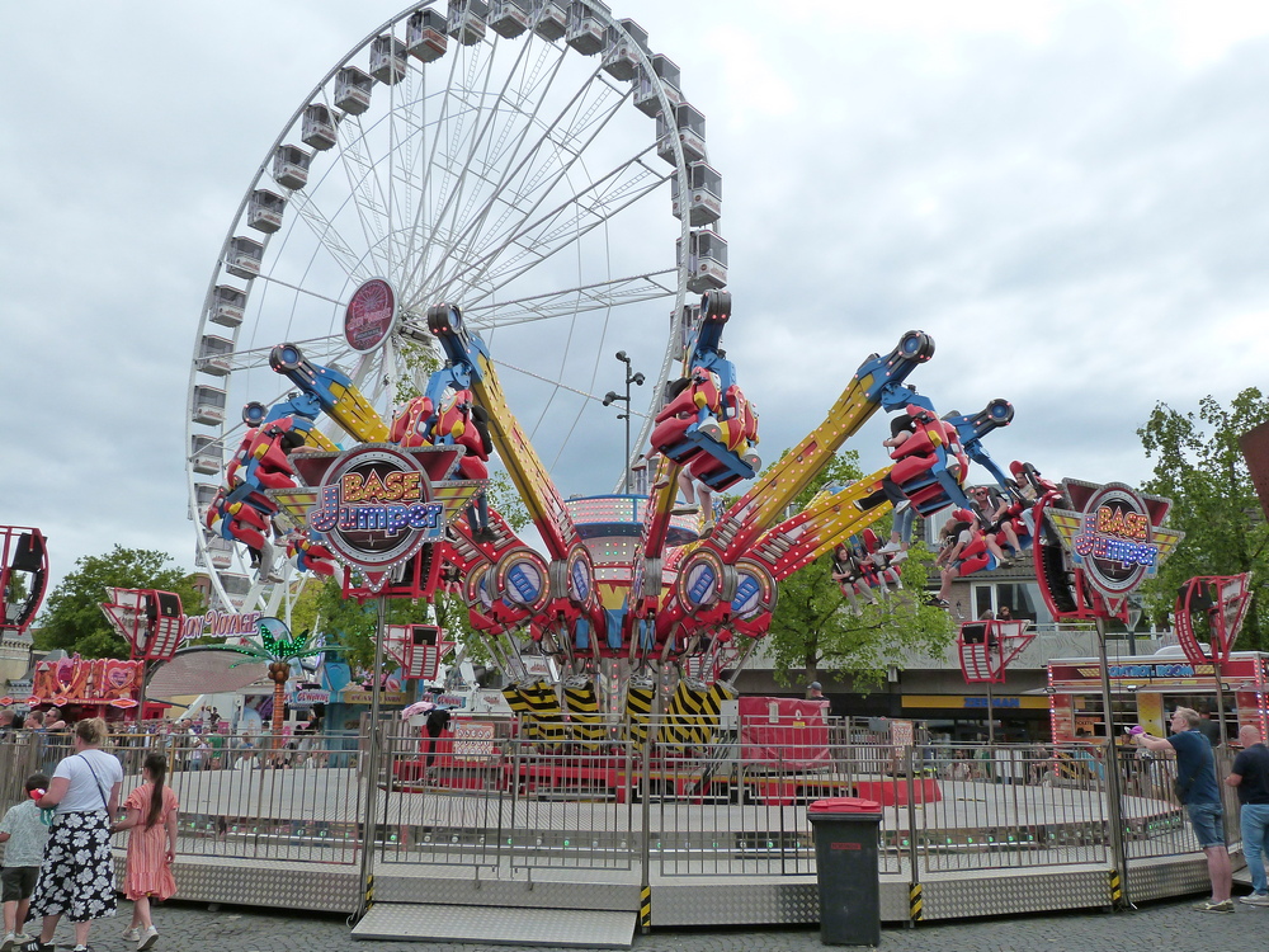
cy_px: 476
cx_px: 634
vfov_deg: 48.2
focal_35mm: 29
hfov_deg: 61.7
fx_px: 1063
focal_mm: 5.1
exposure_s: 1/400
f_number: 5.6
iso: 160
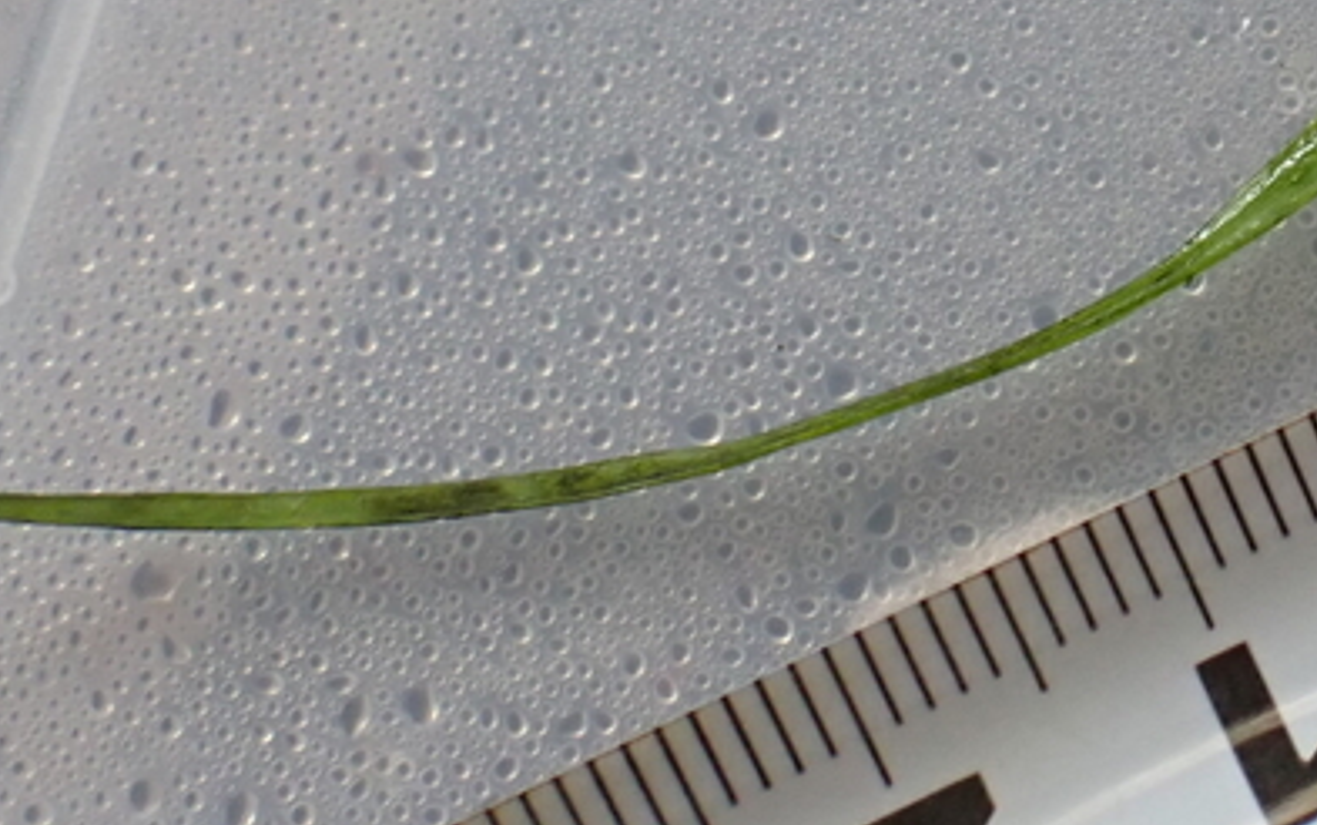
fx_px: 3483
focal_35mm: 97
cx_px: 1344
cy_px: -40
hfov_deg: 20.7
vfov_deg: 13.3
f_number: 2.3
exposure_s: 1/125
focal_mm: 5.4
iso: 320
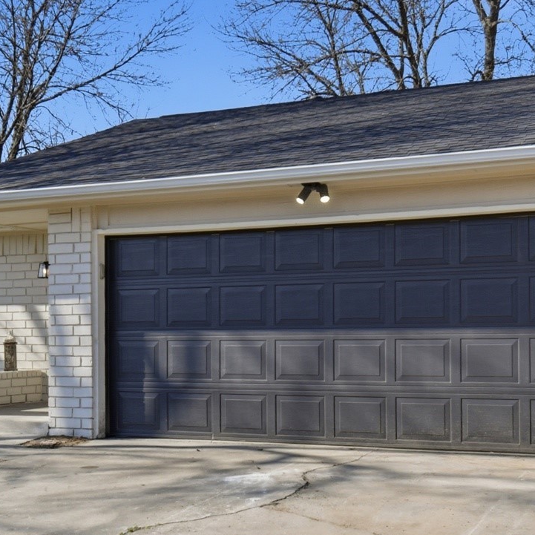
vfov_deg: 29.9
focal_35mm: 57
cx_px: 174
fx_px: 999
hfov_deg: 29.8
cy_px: 315
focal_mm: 17
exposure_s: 1/1250
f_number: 13
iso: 200
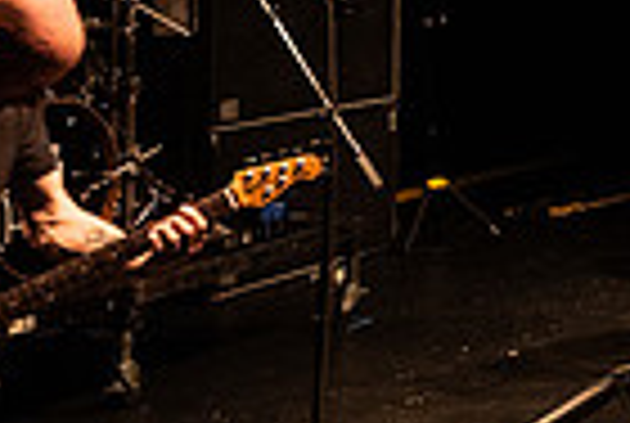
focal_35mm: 120
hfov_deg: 13.8
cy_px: -328
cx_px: 1348
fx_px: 2104
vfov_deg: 10.8
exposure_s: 1/125
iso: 3200
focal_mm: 24
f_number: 3.2
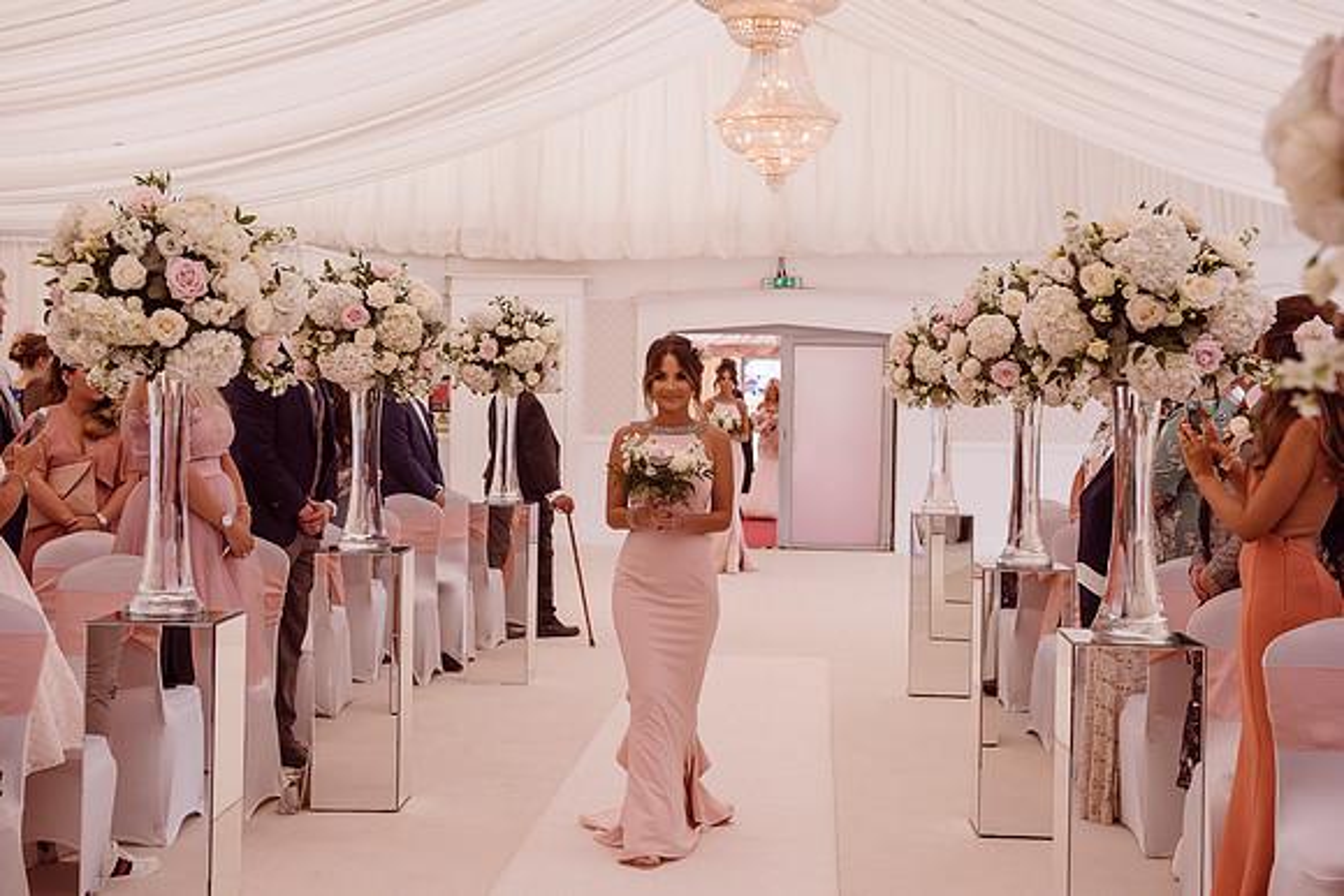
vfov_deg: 24.2
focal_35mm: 56
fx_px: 2091
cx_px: 672
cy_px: 448
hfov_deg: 35.6
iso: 640
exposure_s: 1/500
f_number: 5.6
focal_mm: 56
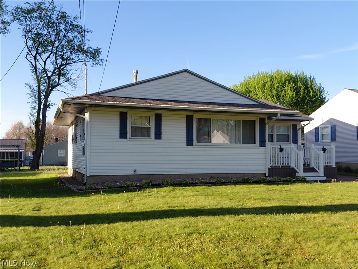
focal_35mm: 25
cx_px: 179
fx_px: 259
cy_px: 134
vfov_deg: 54.9
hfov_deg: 69.4
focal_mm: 4.69
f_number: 1.8
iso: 50
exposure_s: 1/775
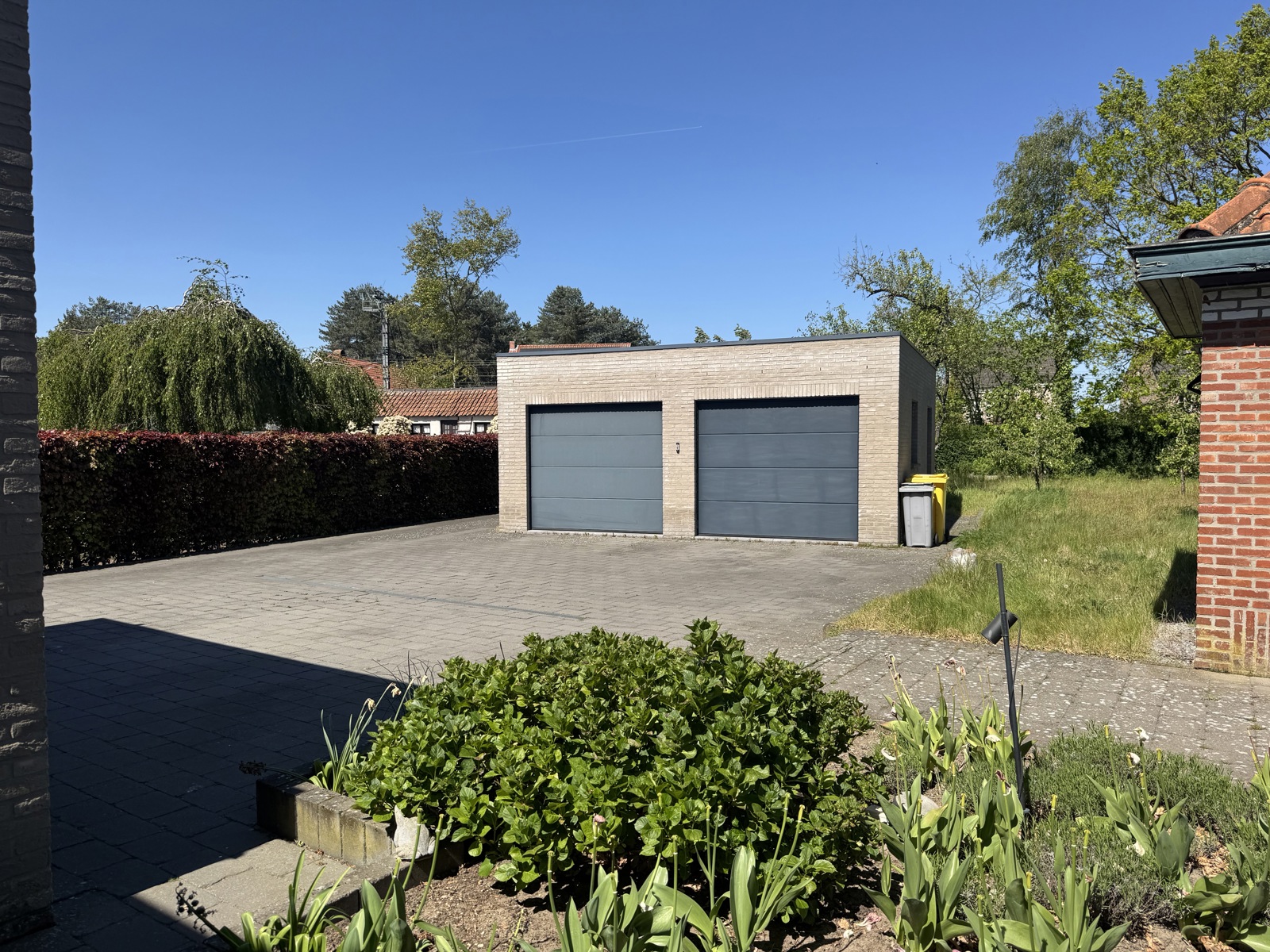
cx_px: 635
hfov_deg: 71.6
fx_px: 881
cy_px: 476
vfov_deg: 56.8
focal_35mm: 24
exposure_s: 1/4049
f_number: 1.78
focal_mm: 6.76
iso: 80
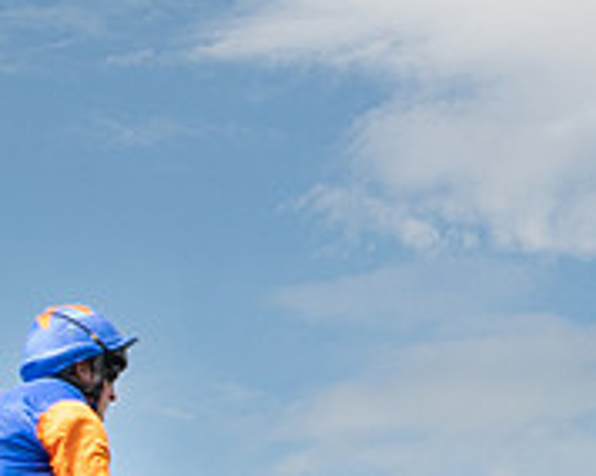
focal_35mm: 158
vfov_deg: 9.8
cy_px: 304
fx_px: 2784
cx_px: 366
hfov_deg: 12.2
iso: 800
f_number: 8
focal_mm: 20
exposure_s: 1/1100
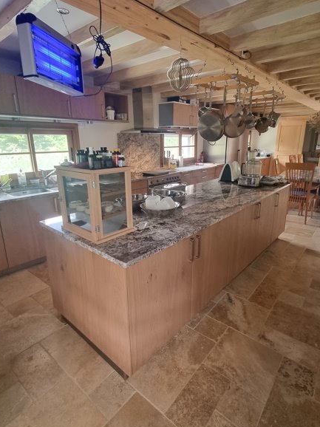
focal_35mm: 18
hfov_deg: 71.5
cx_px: 166
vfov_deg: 87.8
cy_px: 209
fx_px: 222
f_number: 2.2
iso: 400
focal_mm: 2.2
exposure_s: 1/50
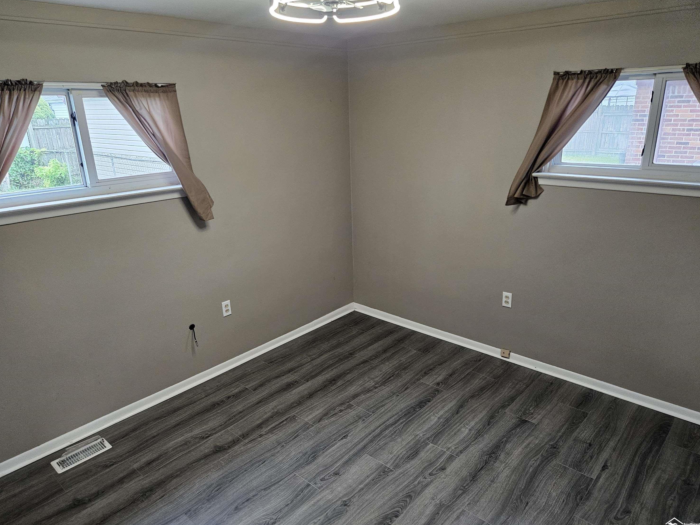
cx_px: 345
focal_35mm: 24
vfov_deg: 56.8
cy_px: 265
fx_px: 485
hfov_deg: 71.6
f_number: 1.8
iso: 640
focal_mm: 5.4
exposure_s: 1/120
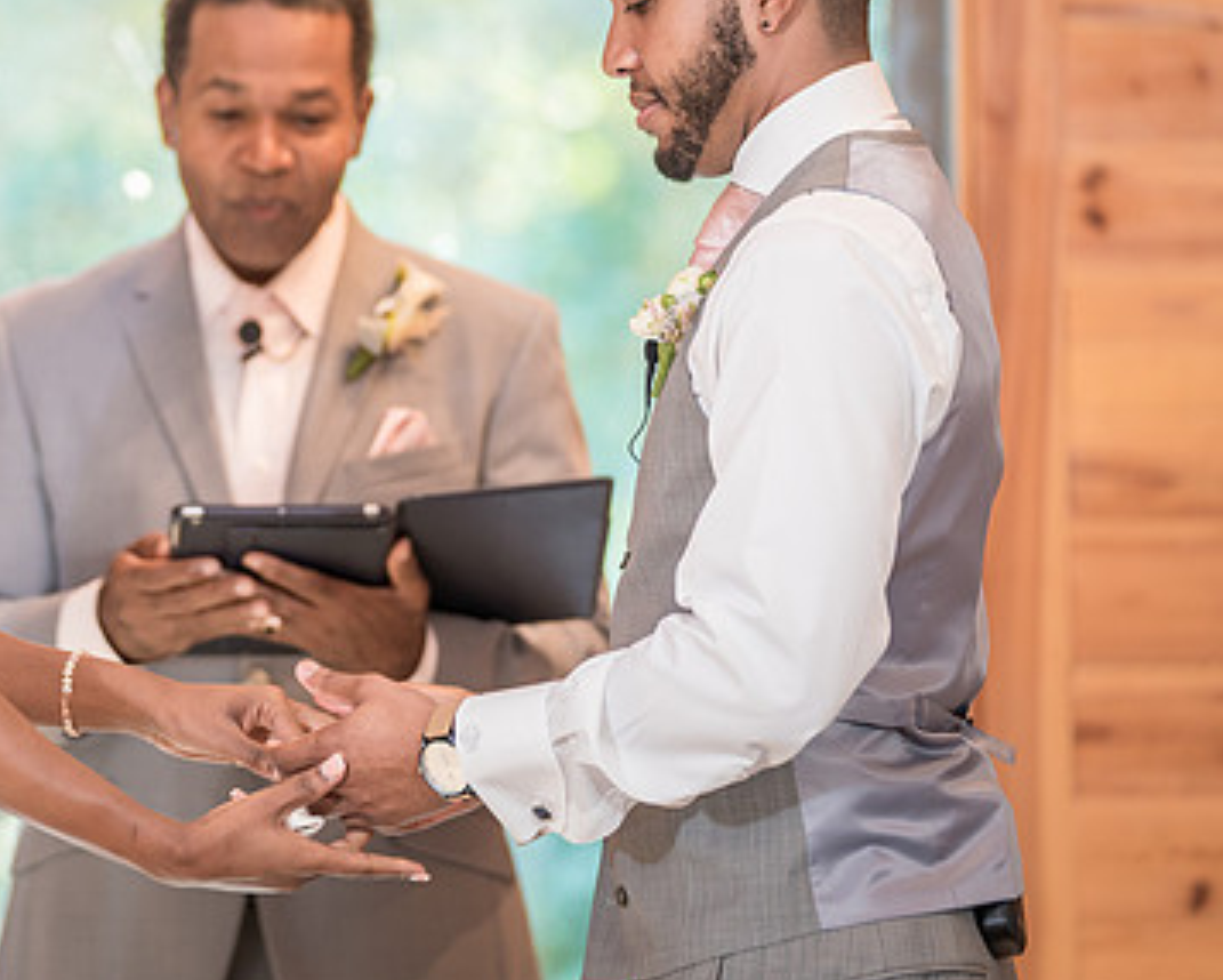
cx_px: 237
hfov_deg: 8.0
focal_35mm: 240
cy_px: 410
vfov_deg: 6.5
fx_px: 8692
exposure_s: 1/100
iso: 800
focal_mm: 143
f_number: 2.8
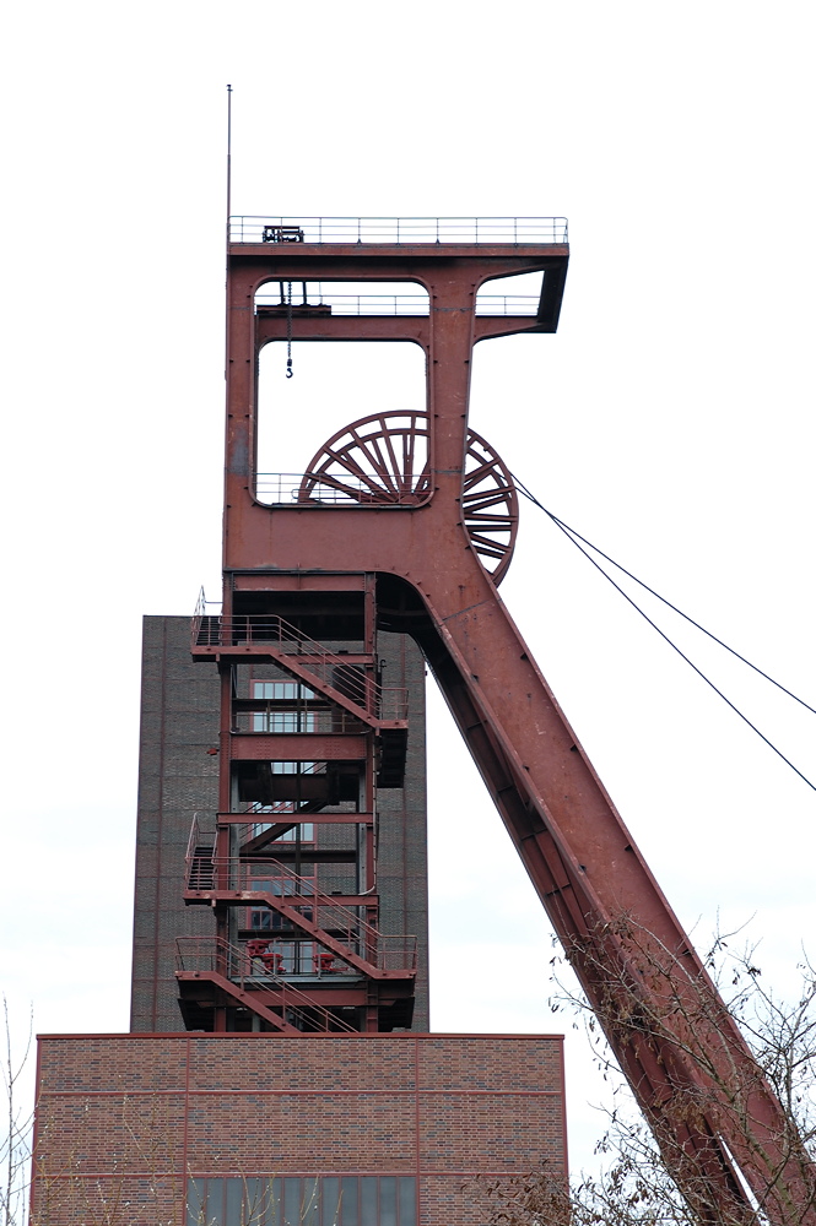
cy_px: 613
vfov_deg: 27.0
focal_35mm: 75
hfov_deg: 18.2
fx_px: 2554
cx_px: 408
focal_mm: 50
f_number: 6.3
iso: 200
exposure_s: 1/160
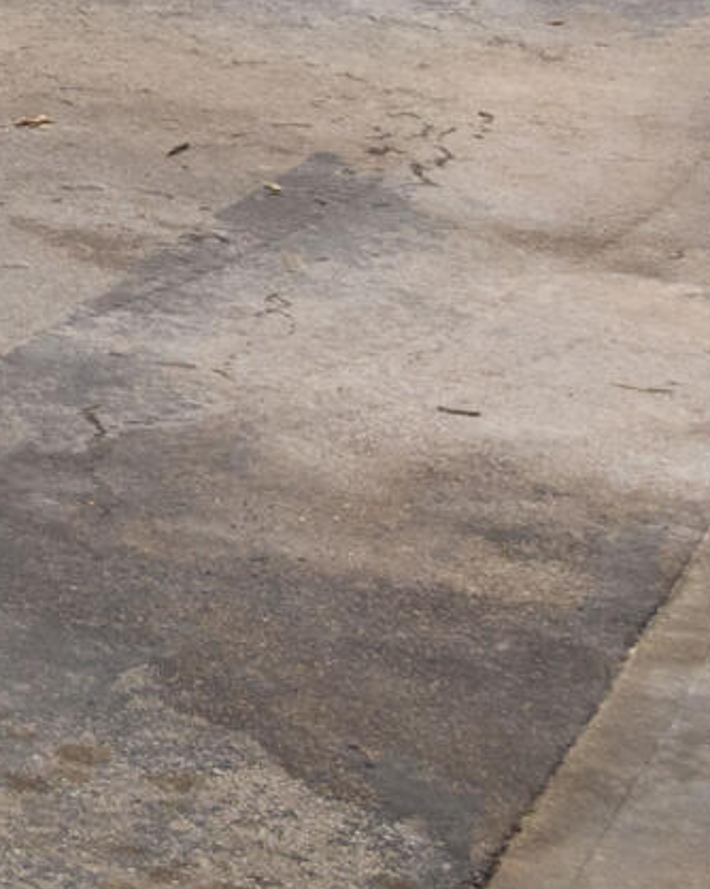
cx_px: -2041
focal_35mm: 168
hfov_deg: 7.1
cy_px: -967
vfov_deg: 10.4
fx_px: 4416
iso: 100
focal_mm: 12.29
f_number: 5.6
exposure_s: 1/100
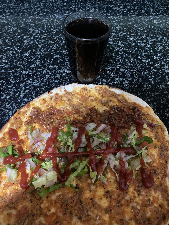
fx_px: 169
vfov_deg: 67.3
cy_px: 112
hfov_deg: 53.1
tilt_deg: -57.7
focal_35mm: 26
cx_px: 84
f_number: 1.8
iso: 1000
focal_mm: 4.25
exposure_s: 1/25
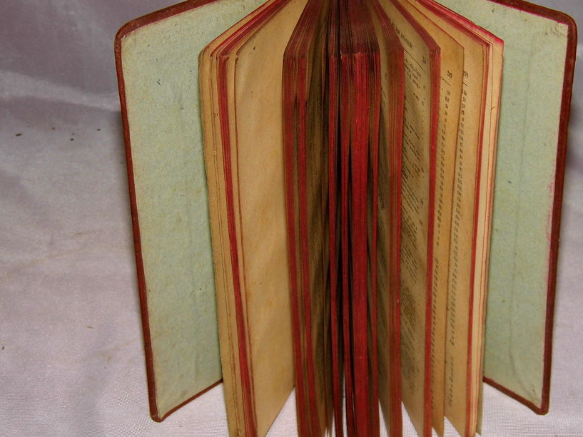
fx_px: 1196
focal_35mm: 71
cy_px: 212
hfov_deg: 27.4
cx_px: 330
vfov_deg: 20.7
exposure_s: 1/60
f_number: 3.9
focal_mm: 10.4
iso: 100
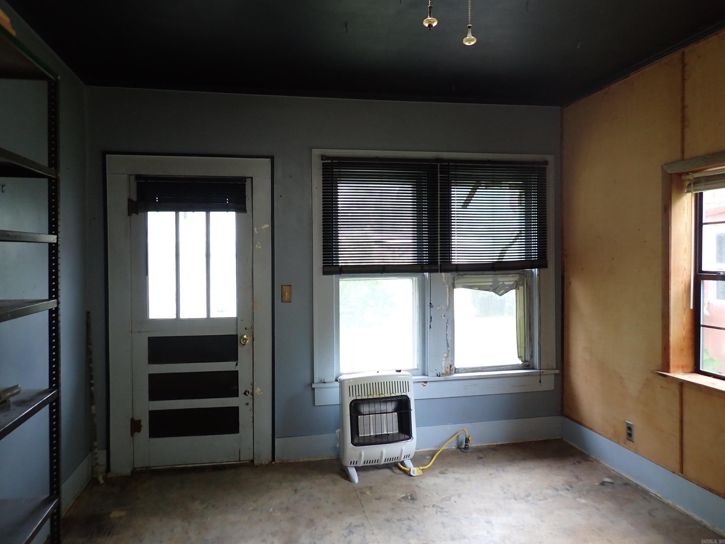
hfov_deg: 69.4
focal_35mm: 25
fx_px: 524
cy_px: 272
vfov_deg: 54.9
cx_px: 362
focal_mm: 4.5
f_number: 2
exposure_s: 1/30
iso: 200
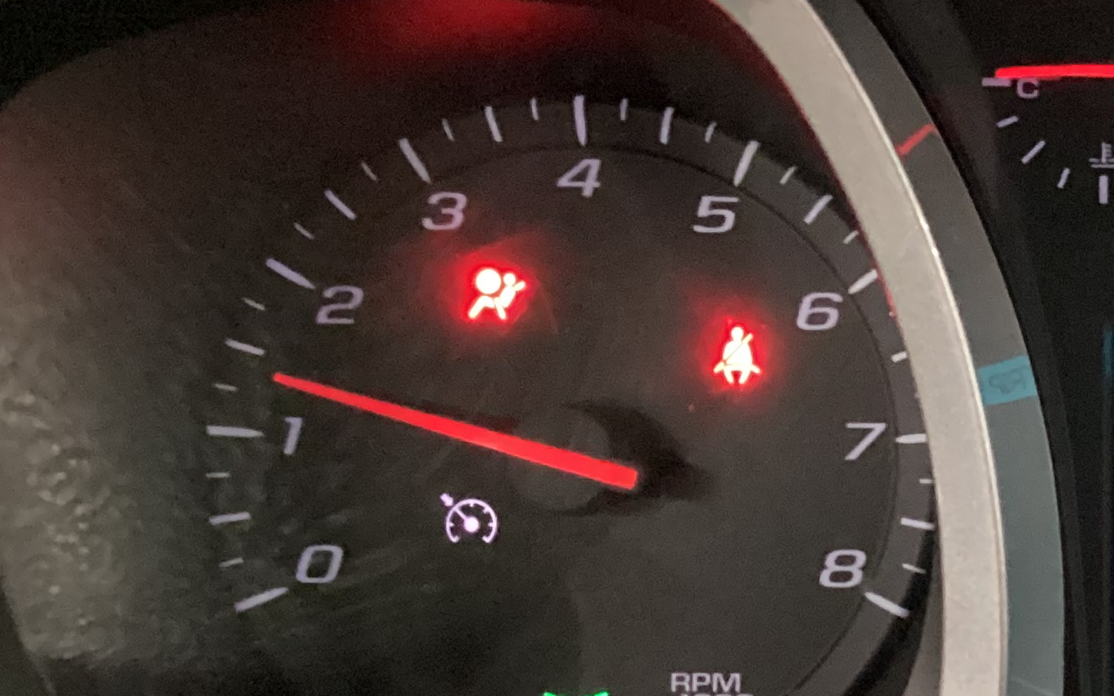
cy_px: 462
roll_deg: +0.2
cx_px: 1336
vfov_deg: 15.5
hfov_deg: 22.7
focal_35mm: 84
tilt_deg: -25.2
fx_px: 2550
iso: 640
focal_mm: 3.3
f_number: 2.4
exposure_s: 1/17
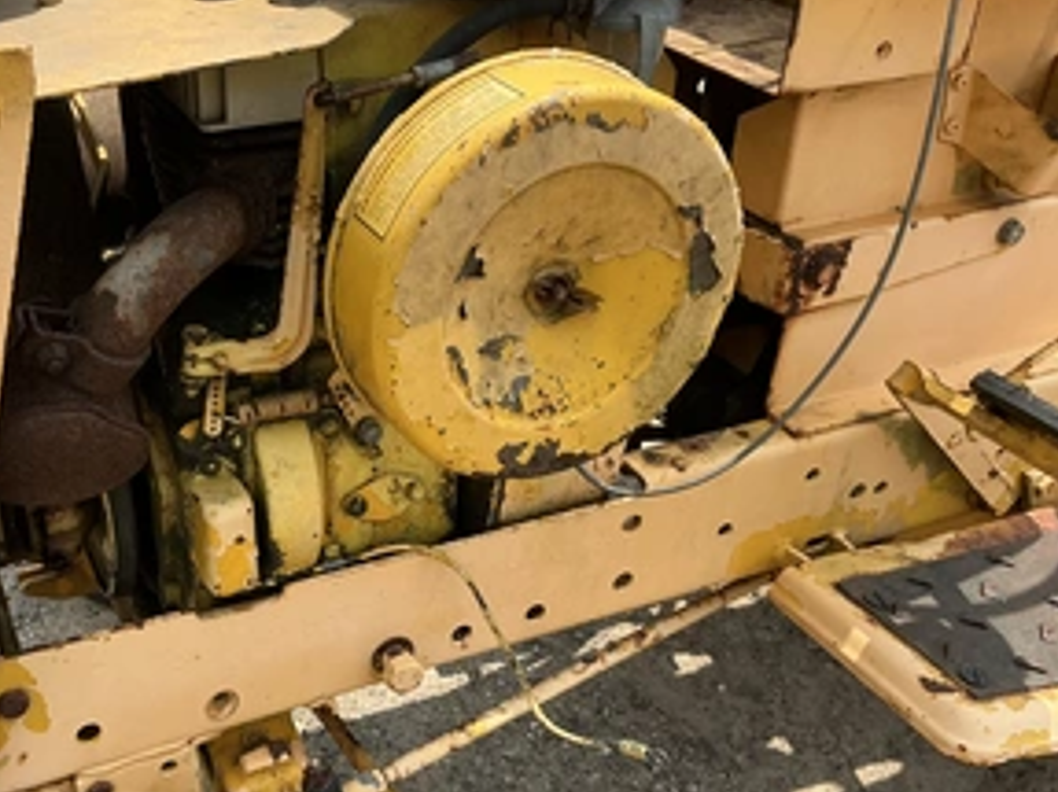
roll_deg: -4.5
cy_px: 464
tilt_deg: -39.6
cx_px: 358
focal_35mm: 39
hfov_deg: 47.2
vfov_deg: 36.7
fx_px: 1191
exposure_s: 1/1015
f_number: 1.8
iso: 25
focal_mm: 3
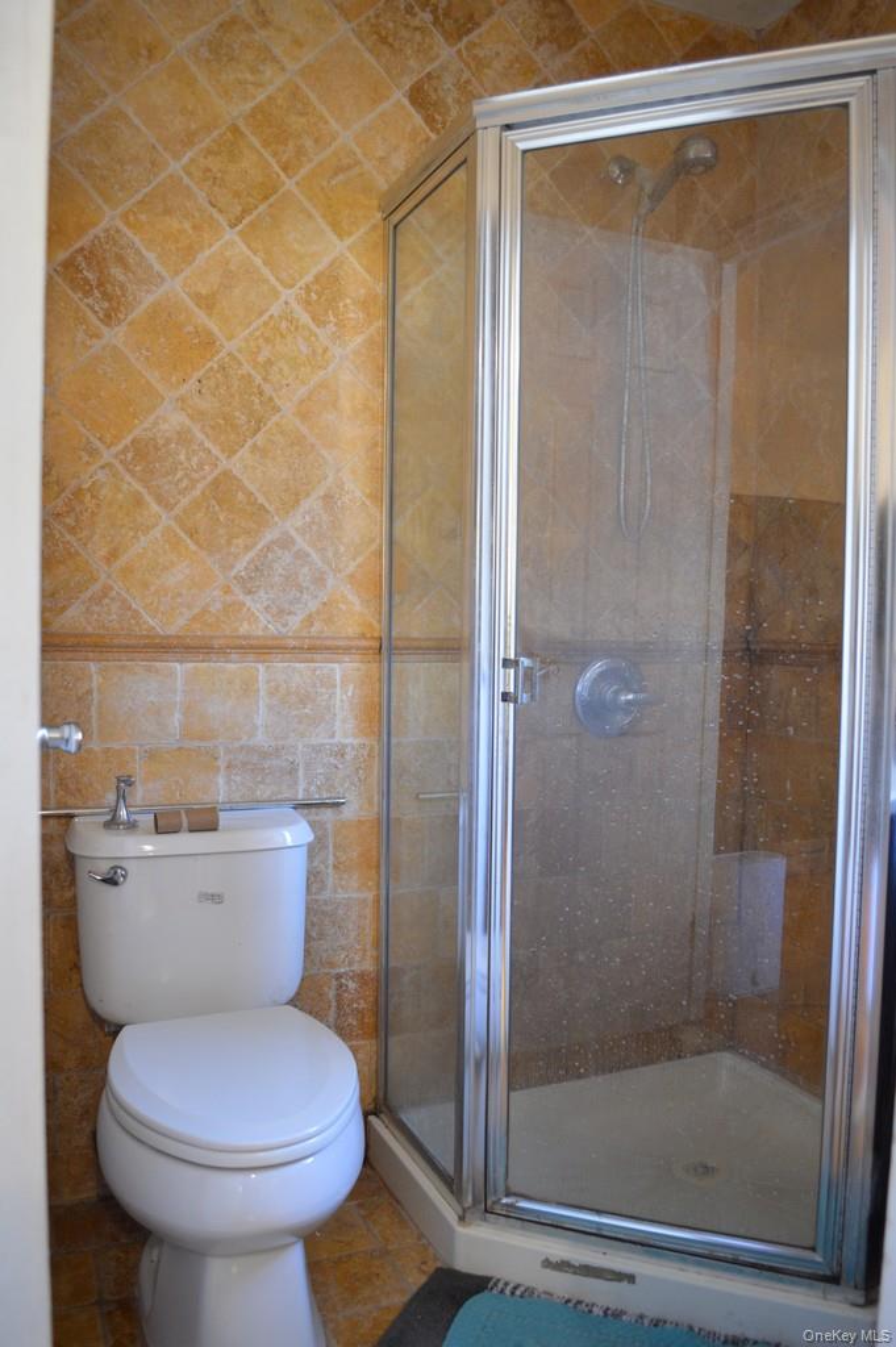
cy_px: 674
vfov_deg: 67.4
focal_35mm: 27
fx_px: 1010
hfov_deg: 47.9
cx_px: 448
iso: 720
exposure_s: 1/15
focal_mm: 18
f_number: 3.5
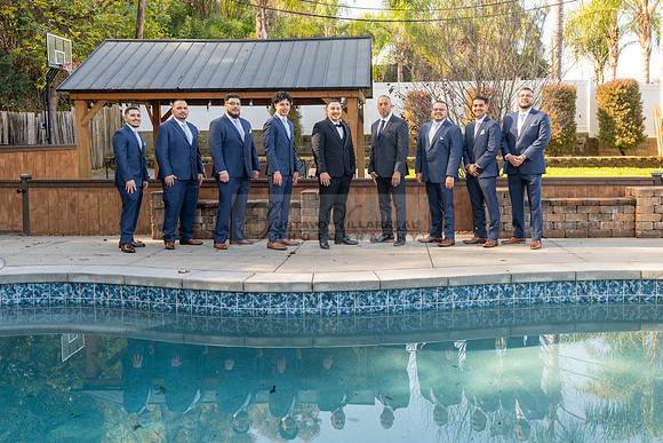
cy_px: 193
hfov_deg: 51.2
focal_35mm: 38
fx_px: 692
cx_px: 354
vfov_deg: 35.4
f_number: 6.3
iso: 320
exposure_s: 1/160
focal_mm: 32
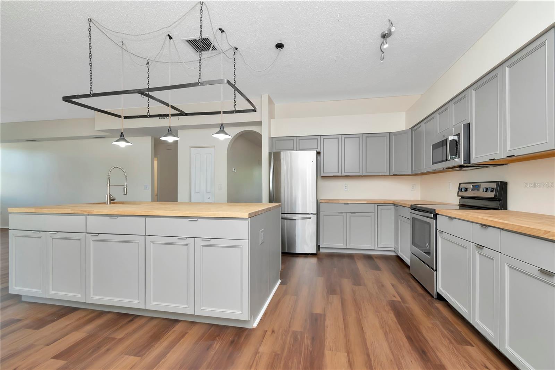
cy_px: 185
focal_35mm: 15
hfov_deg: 100.4
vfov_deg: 77.3
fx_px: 231
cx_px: 278
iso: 200
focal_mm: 10
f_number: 8
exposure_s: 1/60
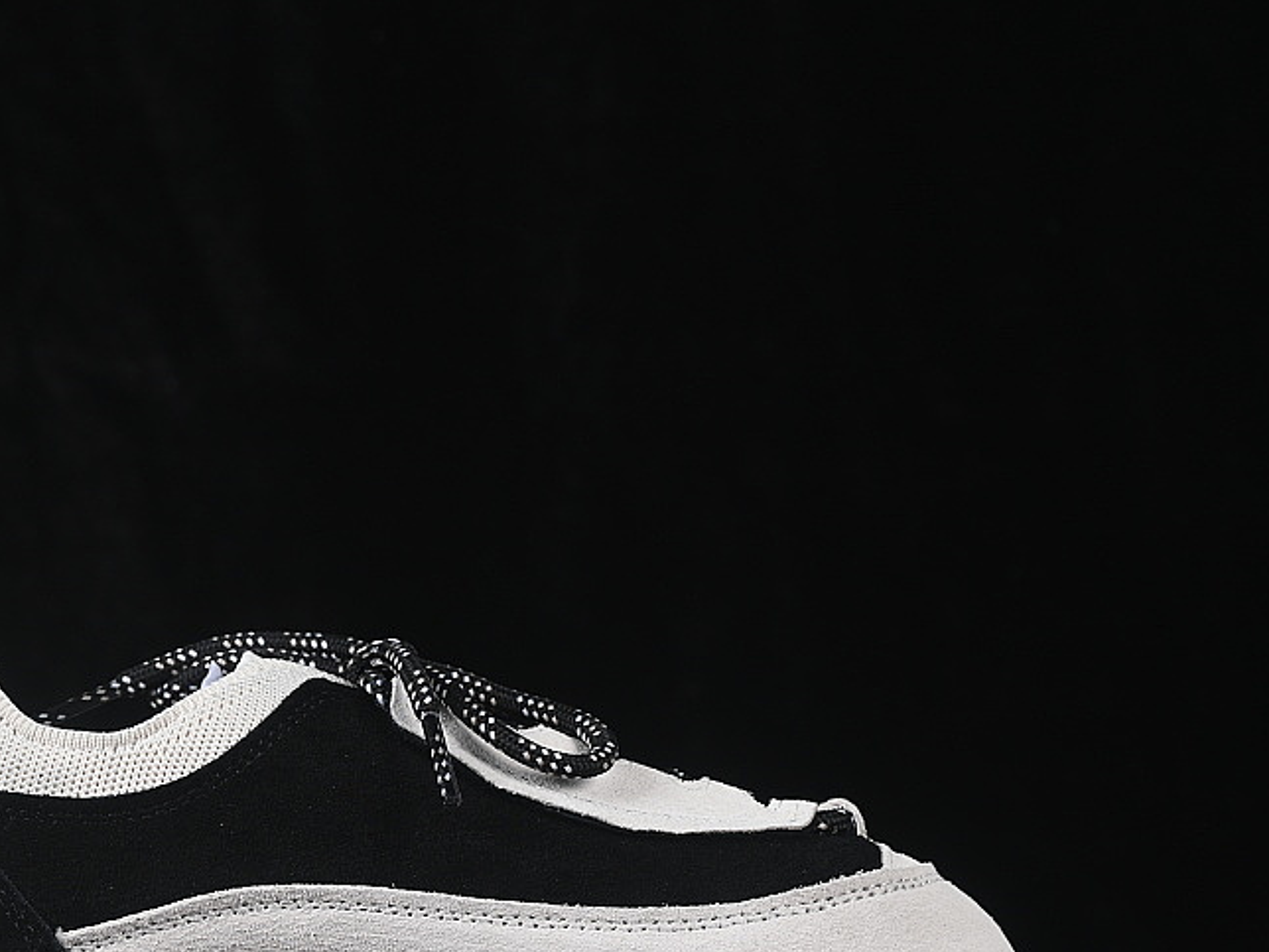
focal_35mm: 121
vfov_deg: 12.2
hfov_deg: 16.2
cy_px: 672
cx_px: 392
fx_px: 4436
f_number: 8
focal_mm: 50
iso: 160
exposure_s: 1/80
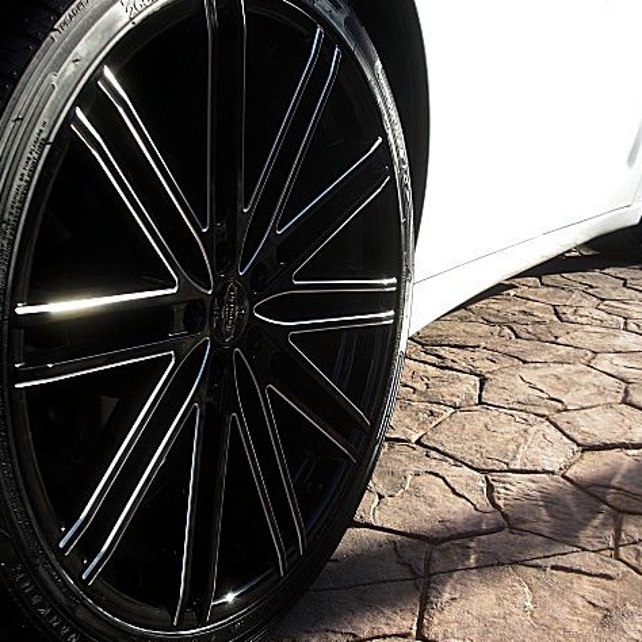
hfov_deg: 39.2
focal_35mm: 43
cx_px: 322
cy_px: 324
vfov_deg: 39.2
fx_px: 902
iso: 50
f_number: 2.8
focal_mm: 6.3
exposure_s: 1/250
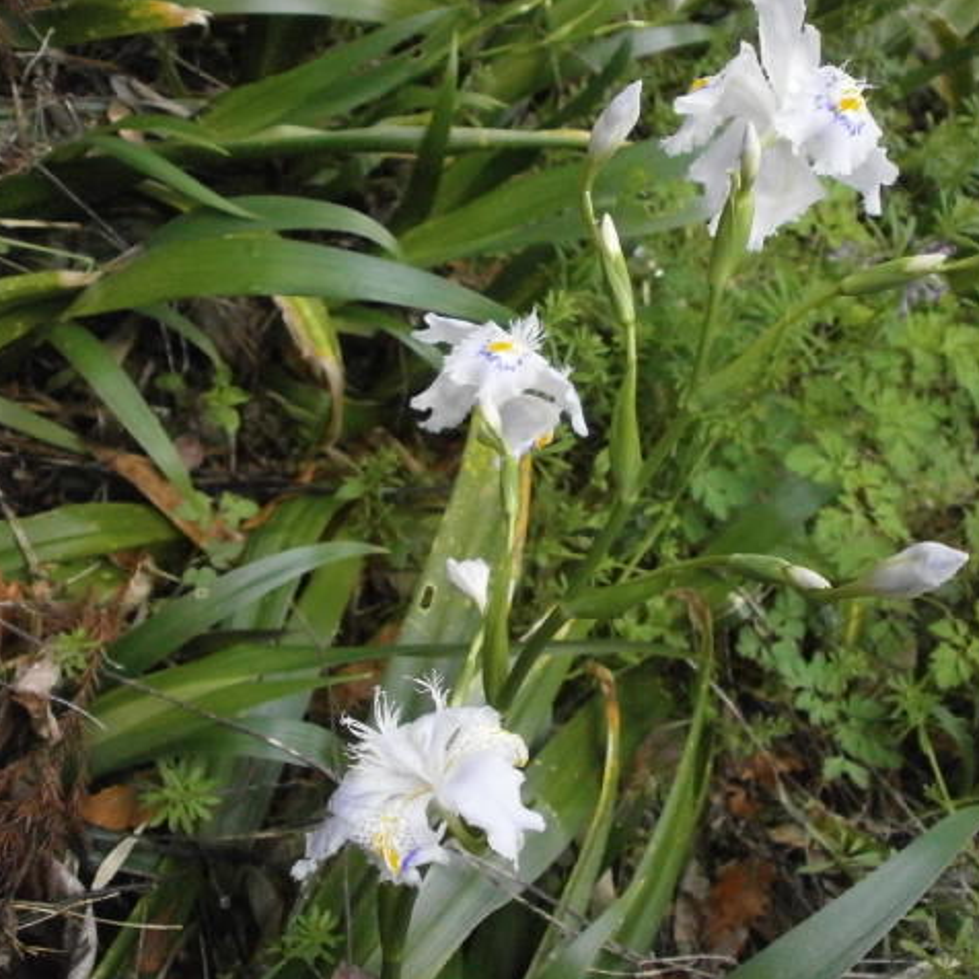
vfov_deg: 43.9
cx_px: 512
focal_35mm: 38
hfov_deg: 43.8
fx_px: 1216
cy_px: 487
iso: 800
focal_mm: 5.8
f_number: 3.1
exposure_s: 1/250
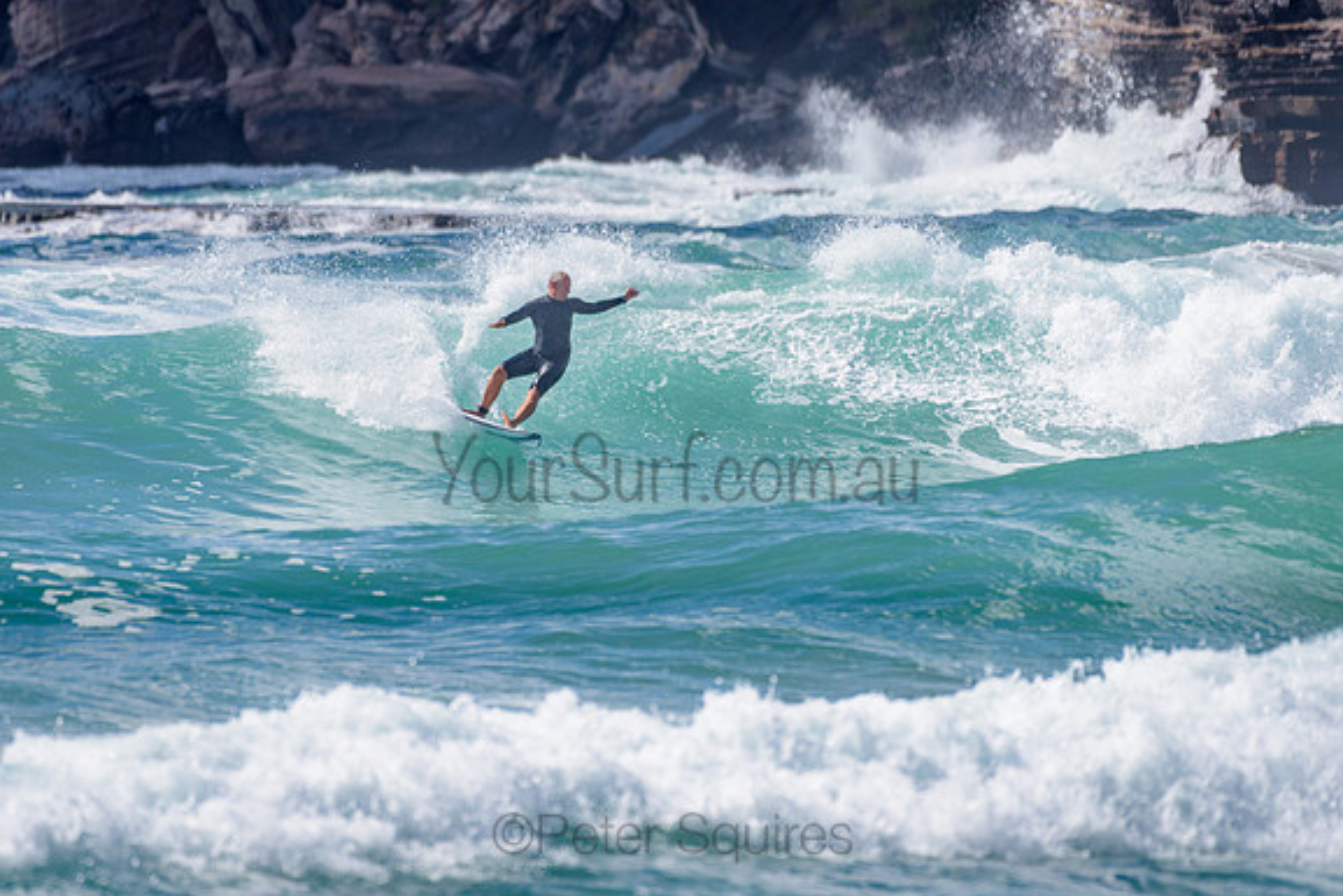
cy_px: 346
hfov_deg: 3.3
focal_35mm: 616
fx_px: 22985
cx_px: 570
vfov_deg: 2.2
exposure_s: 1/2000
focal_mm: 500
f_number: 5.6
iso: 100
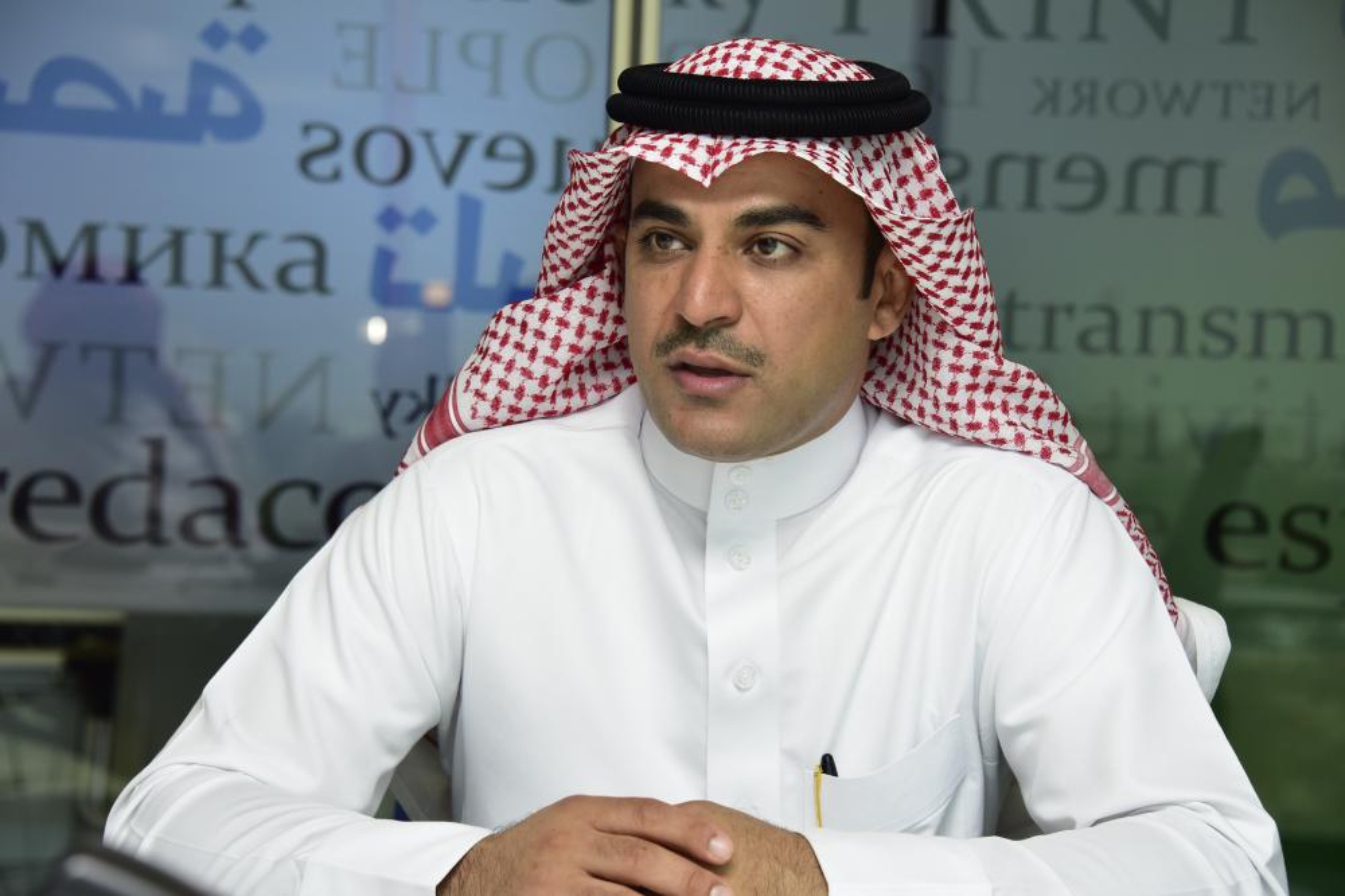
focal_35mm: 98
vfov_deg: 14.0
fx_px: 3660
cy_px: 448
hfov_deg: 20.8
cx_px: 672
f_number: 7.1
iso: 800
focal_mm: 98
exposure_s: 1/60
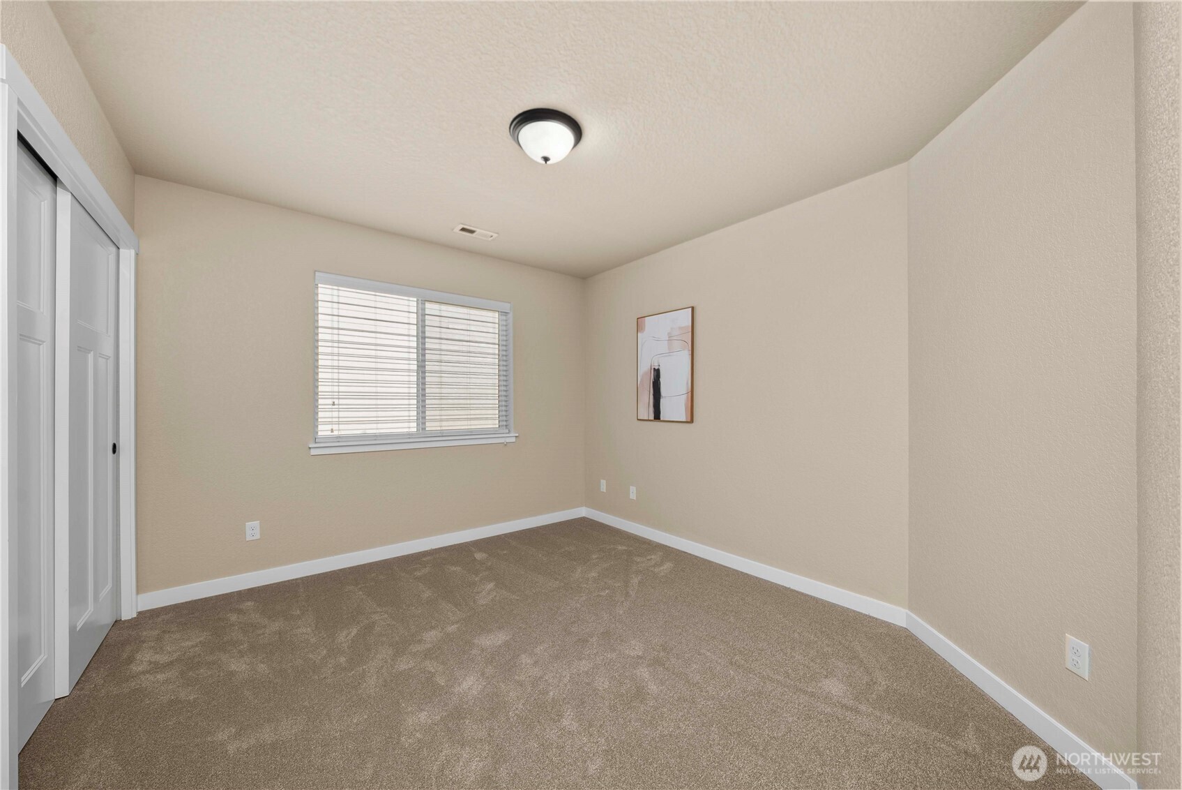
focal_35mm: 12
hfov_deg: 112.6
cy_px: 395
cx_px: 591
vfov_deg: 90.1
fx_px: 394
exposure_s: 1/10
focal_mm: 12
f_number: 7.1
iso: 1000
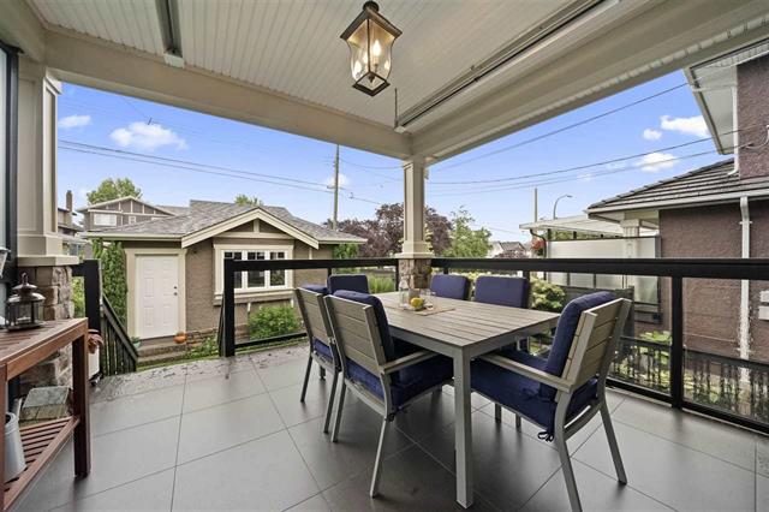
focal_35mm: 12
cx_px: 384
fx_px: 256
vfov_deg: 89.9
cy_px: 256
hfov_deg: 112.6
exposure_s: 1/25
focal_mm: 12
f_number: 11
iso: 6400
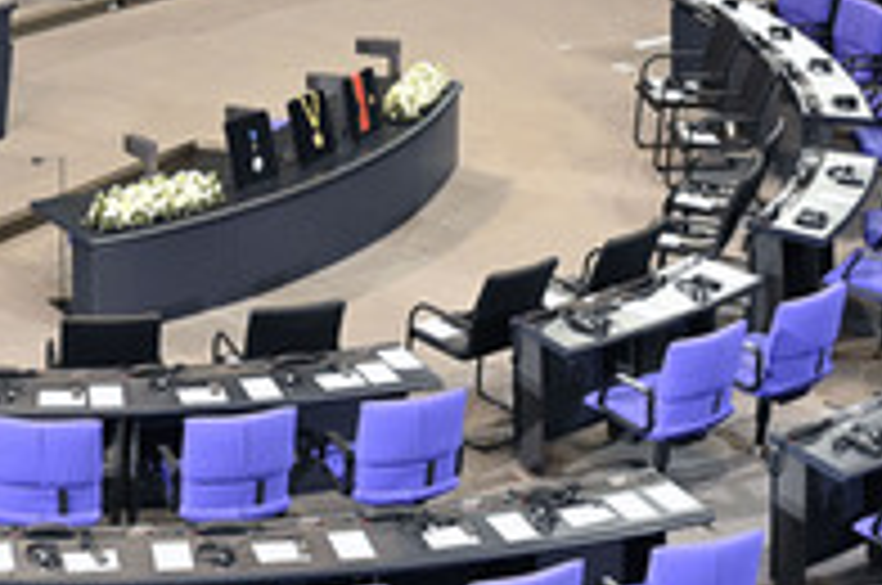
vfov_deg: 14.8
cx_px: 182
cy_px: 148
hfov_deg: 21.9
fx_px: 2250
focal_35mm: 92
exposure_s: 1/320
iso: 6400
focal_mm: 40
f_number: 4.5
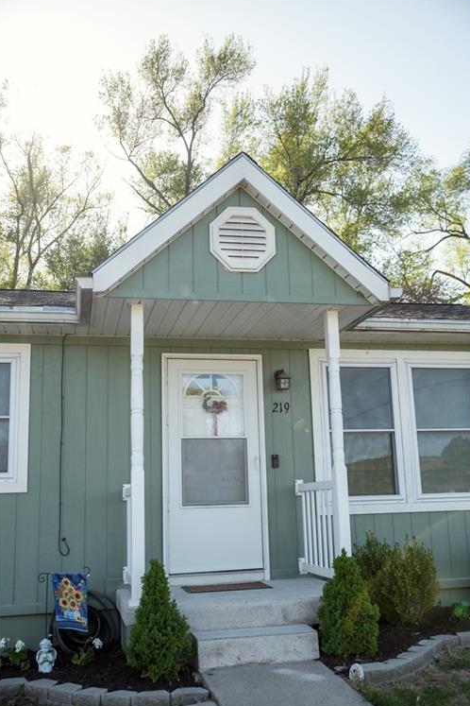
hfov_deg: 35.9
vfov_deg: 51.9
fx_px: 725
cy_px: 349
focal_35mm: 37
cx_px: 235
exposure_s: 1/640
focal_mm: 36
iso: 100
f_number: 3.2
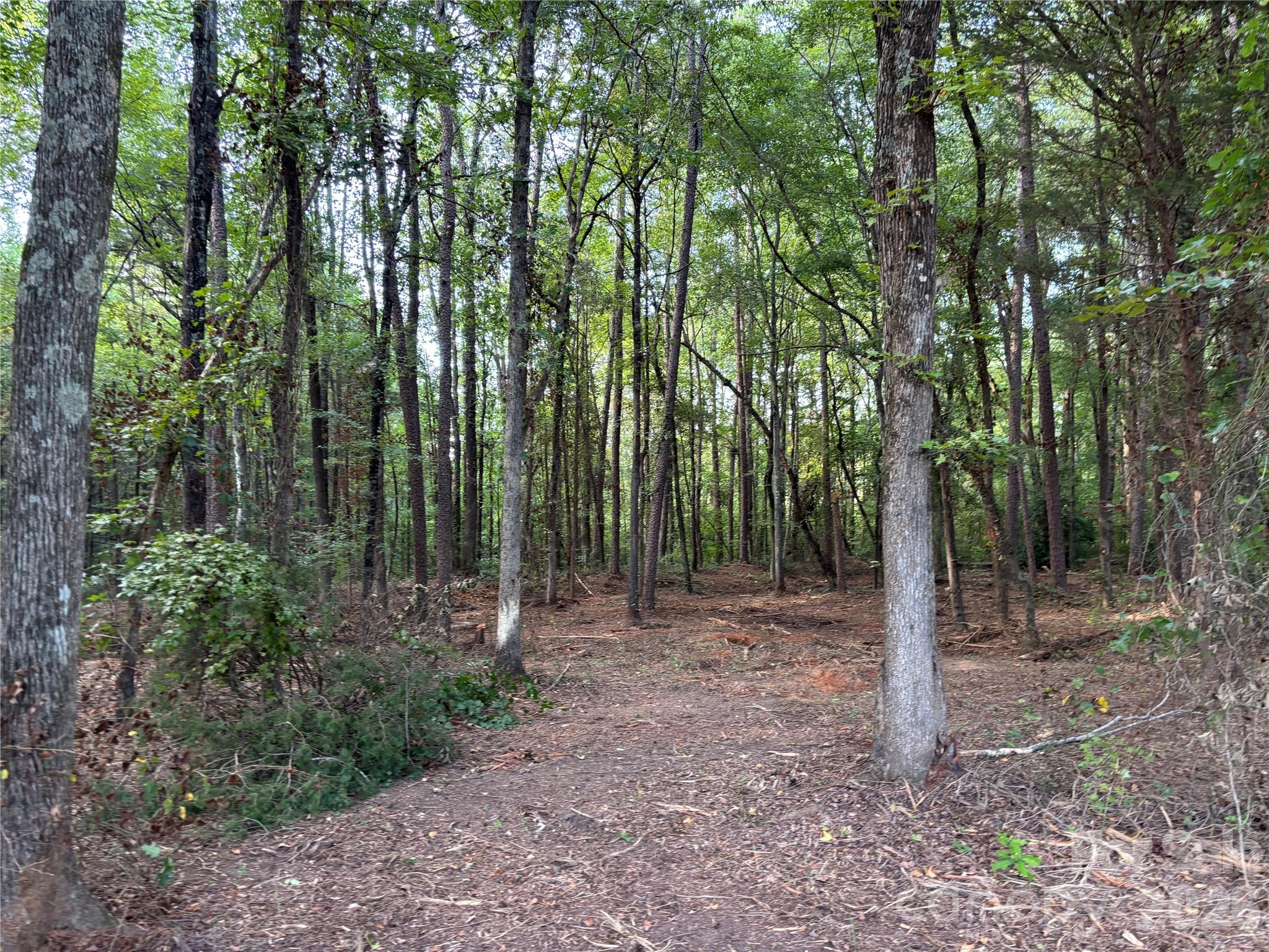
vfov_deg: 53.1
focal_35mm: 26
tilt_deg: -0.1
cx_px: 634
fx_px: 953
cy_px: 476
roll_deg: -0.8
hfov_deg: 67.3
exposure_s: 1/60
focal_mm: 5.96
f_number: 1.6
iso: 160
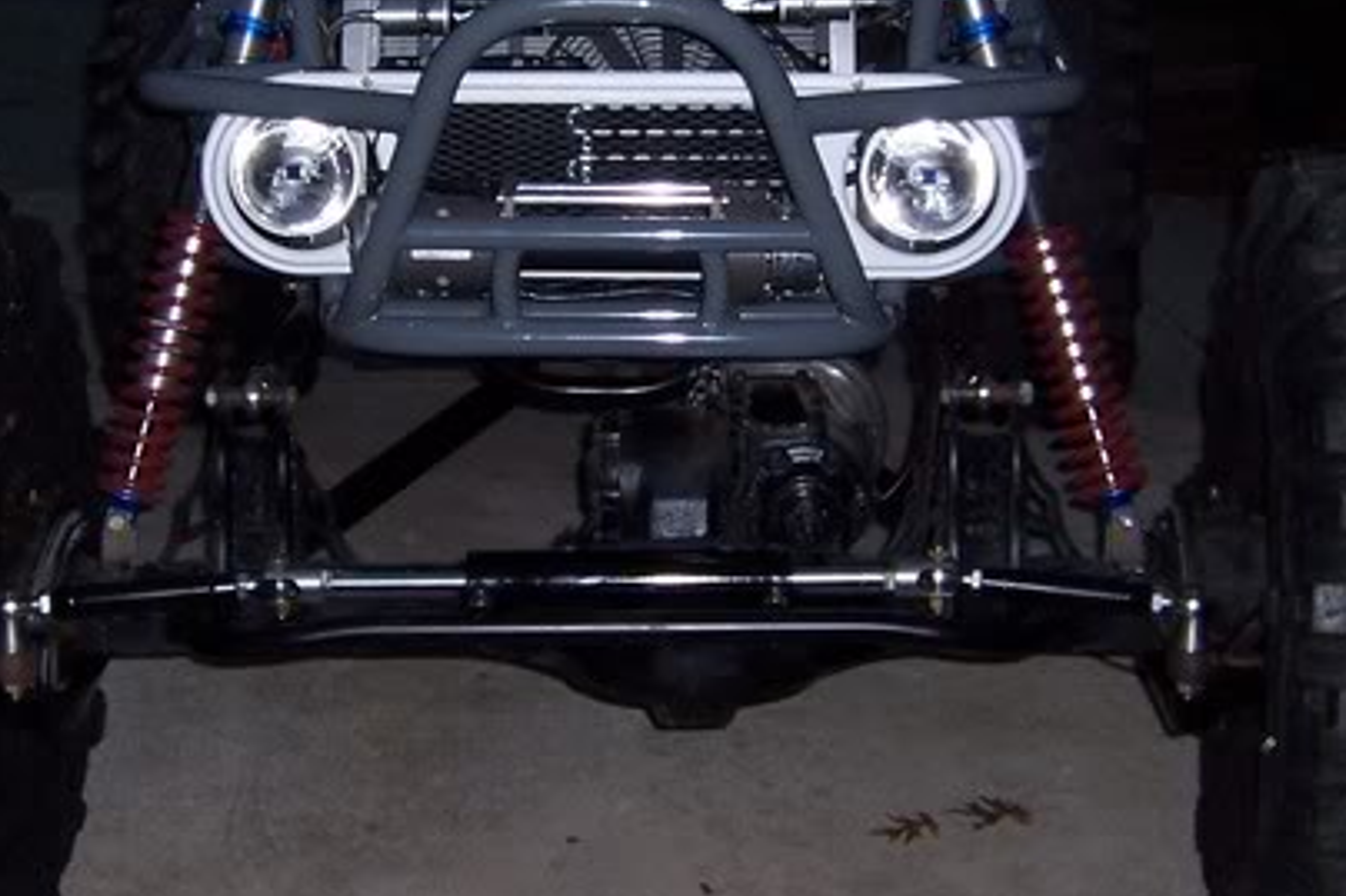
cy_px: 263
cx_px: 513
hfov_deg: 29.6
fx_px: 2541
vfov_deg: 19.9
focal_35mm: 68
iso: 80
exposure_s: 1/60
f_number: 2.8
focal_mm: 5.5
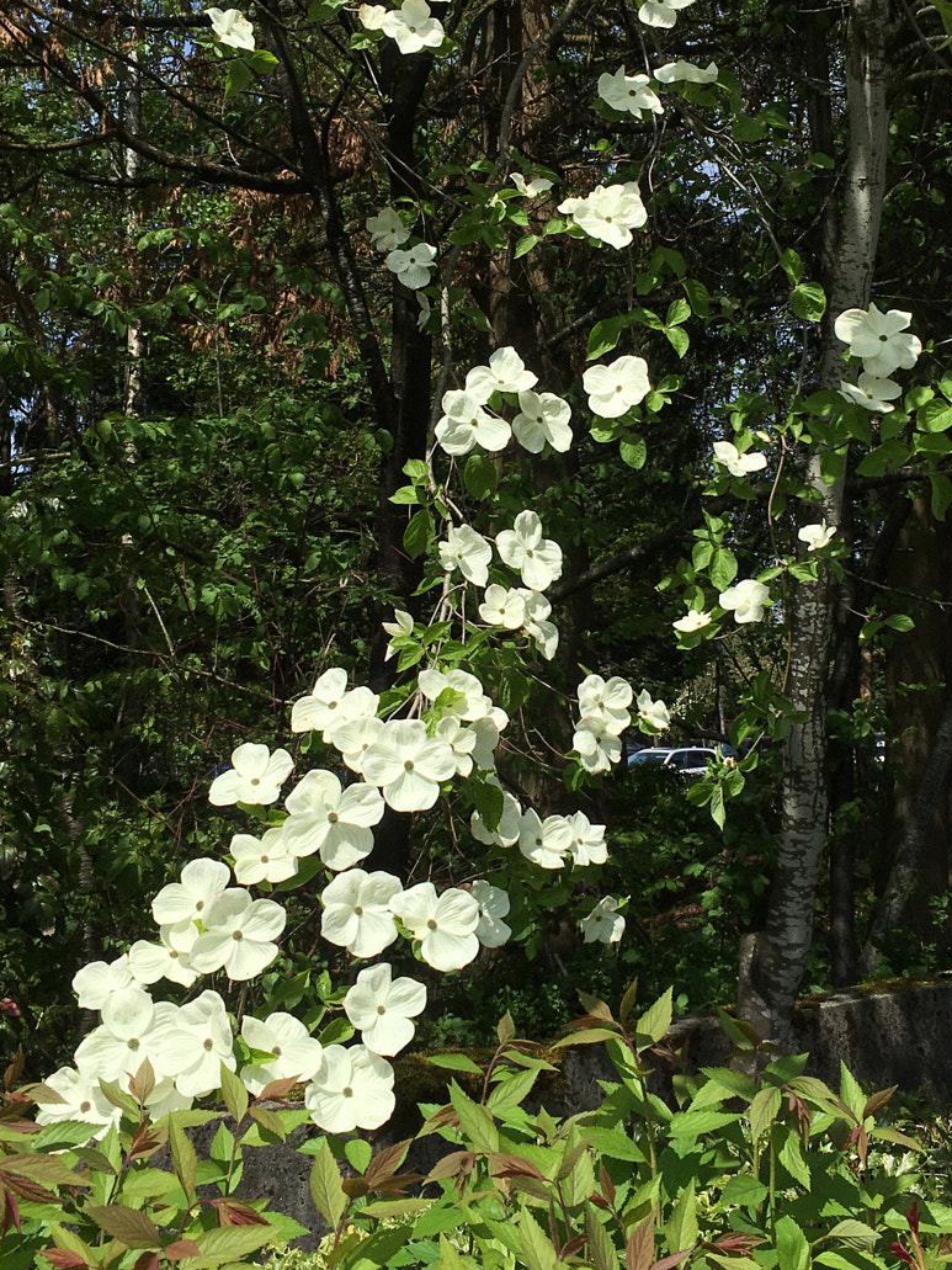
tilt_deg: +8.1
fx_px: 1650
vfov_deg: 42.0
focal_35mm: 45
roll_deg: -2.7
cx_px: 581
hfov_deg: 32.1
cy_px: 537
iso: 25
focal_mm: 4.15
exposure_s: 1/3344
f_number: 2.2
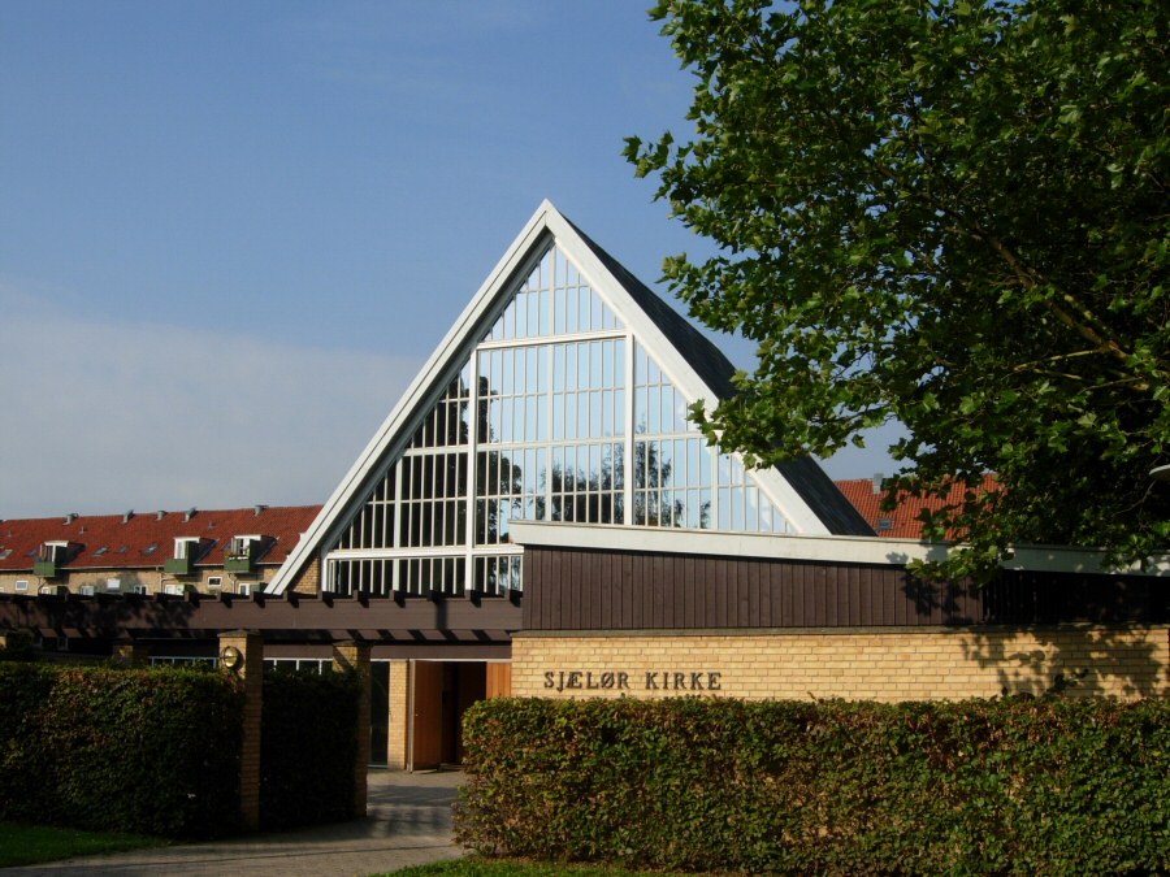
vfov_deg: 39.7
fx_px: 1217
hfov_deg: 51.4
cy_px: 438
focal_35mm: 36
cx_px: 585
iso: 50
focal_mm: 7.5
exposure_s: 1/384
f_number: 6.1
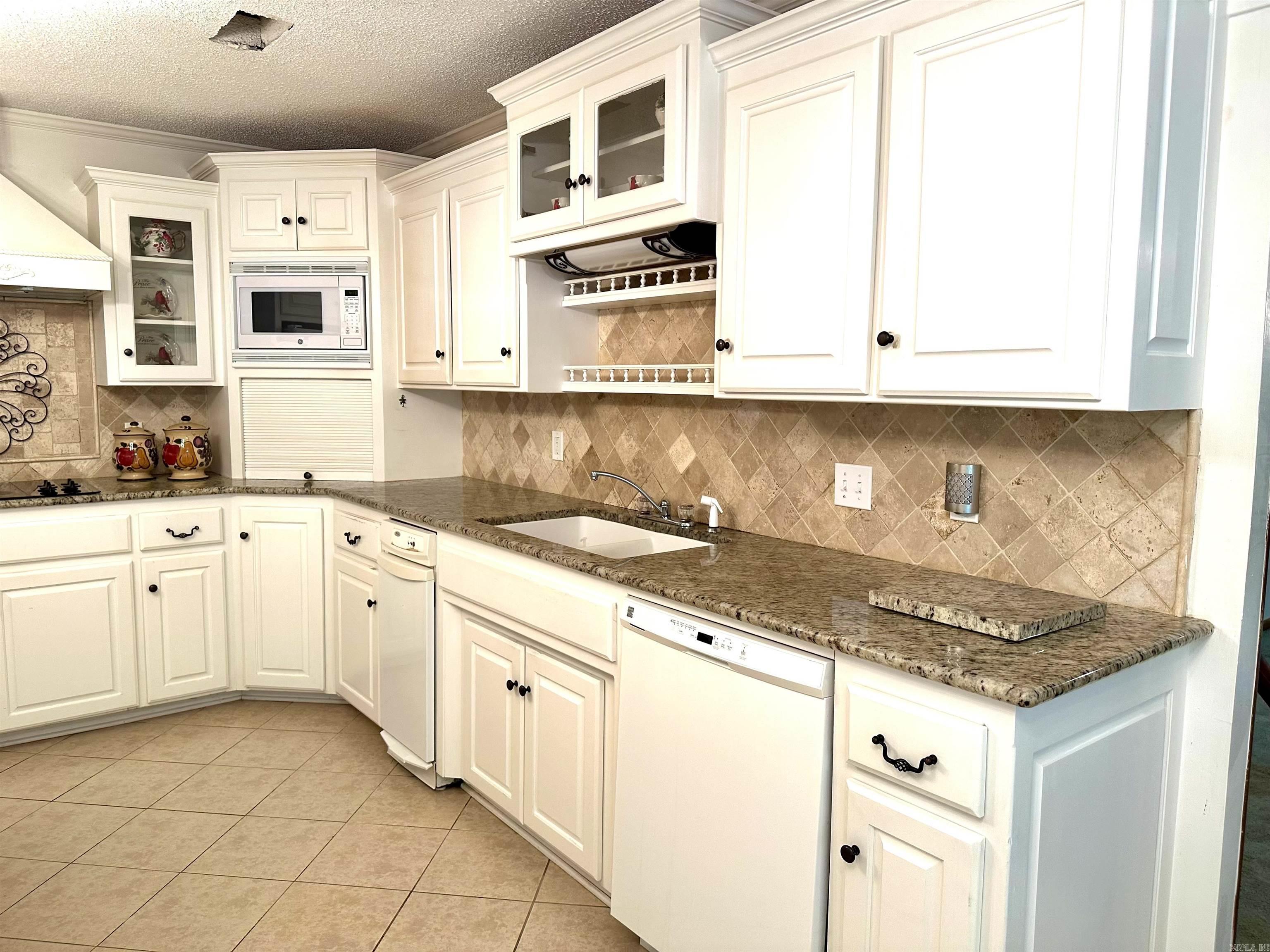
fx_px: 881
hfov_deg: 71.6
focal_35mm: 24
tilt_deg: -4.8
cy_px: 476
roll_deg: -1.6
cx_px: 635
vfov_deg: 56.8
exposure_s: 1/60
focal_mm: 6.86
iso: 125
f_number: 1.78
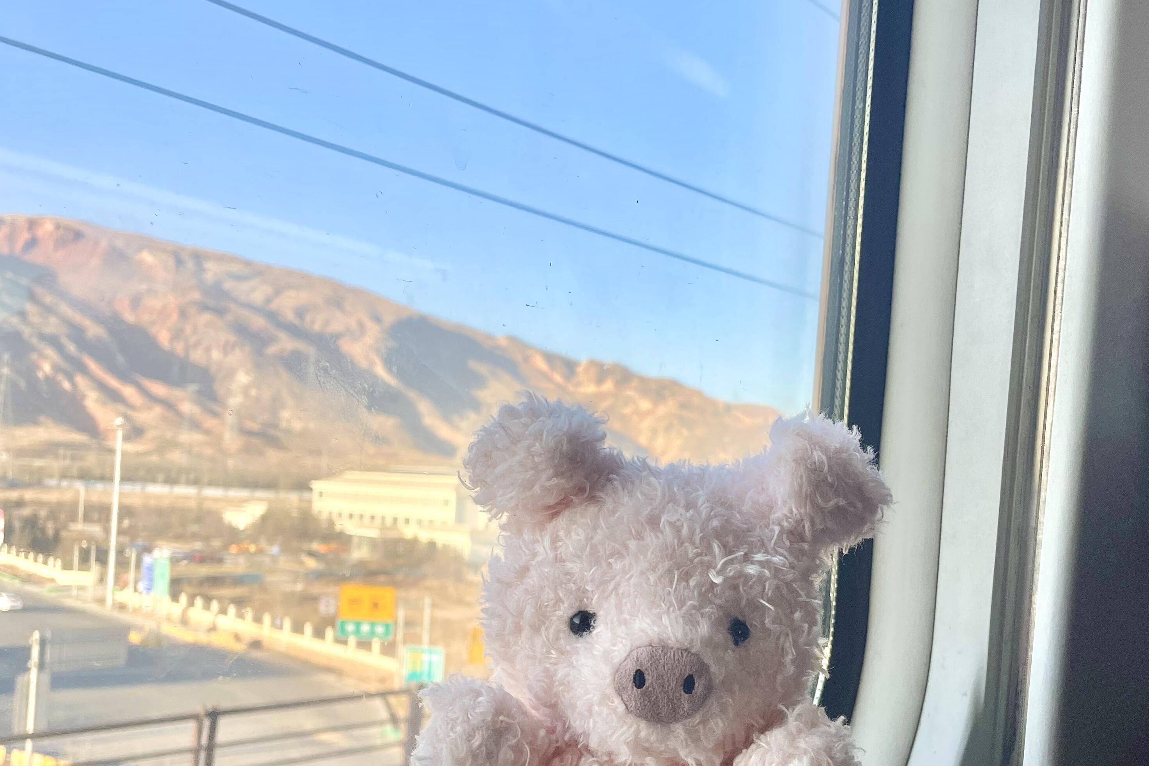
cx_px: 574
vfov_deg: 35.3
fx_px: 1181
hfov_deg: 51.9
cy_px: 550
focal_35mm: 37
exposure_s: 1/824
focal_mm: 4.2
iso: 32
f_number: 1.6
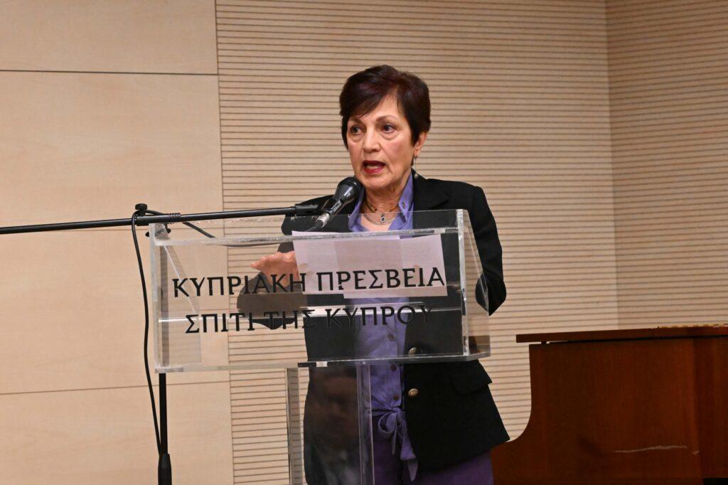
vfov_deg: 7.6
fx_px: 3639
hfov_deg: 11.4
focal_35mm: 180
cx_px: 364
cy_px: 242
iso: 8000
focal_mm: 120
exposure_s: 1/200
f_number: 5.6
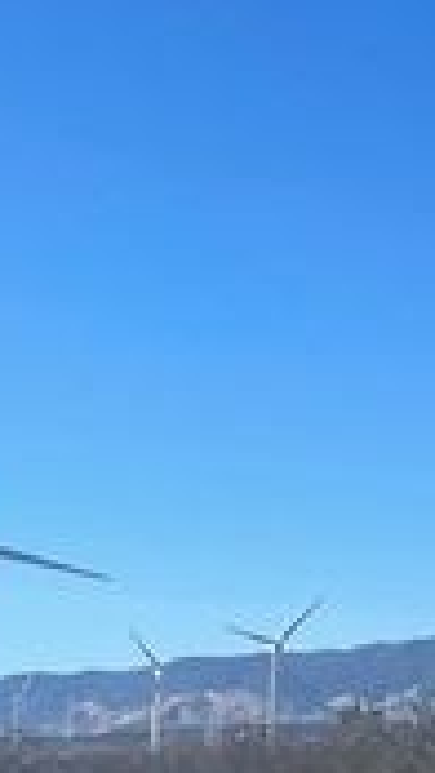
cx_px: 1301
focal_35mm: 104
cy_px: 320
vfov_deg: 20.5
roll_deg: +3.0
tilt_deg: +11.4
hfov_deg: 9.3
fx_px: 2131
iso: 32
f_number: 1.6
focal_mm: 4.2
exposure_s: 1/3861
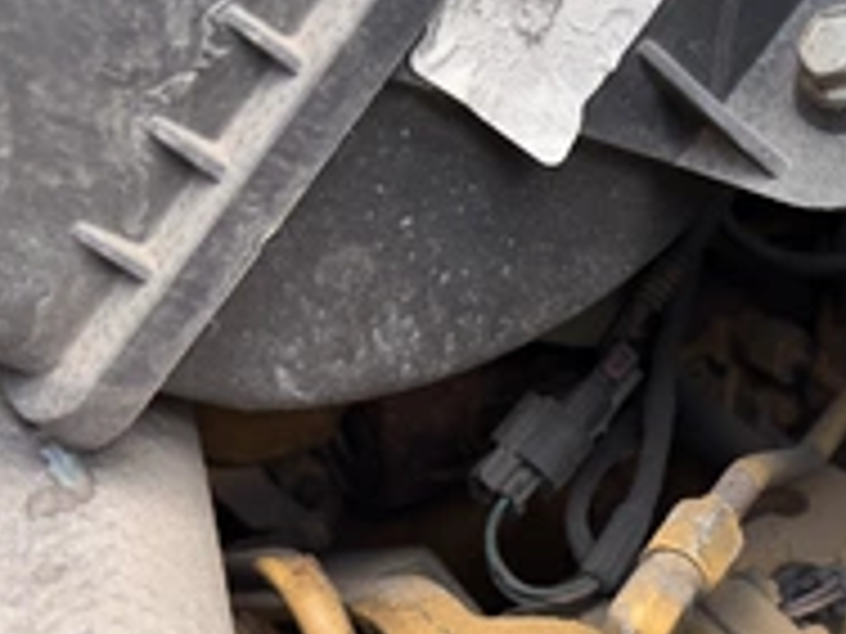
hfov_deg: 36.0
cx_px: 702
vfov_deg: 27.9
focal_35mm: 51
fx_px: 1246
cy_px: 513
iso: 64
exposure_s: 1/240
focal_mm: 6.76
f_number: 1.78
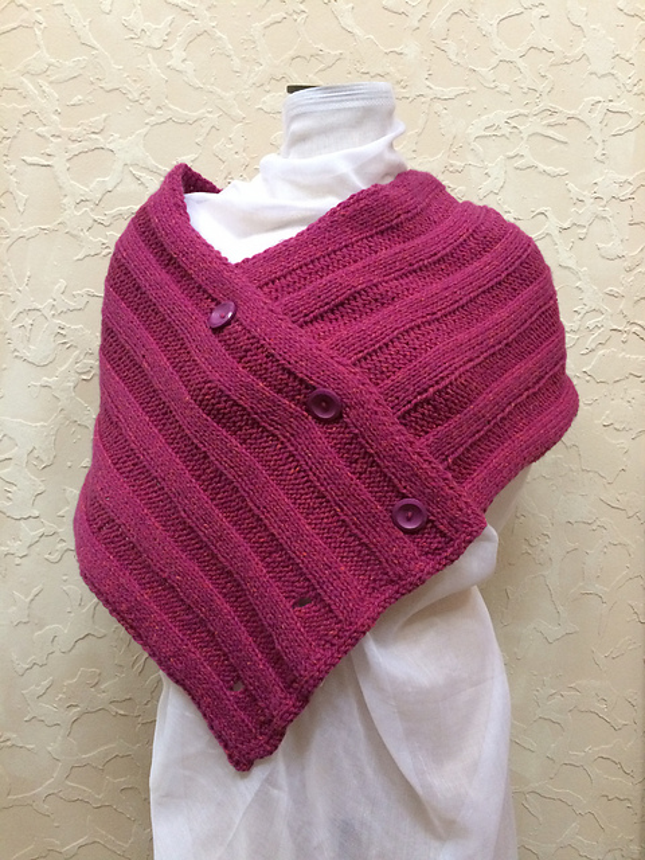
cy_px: 430
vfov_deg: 61.7
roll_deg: +1.0
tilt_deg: -2.2
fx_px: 720
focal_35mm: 29
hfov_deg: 48.2
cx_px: 322
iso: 320
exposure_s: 1/24
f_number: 2.2
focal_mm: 4.15
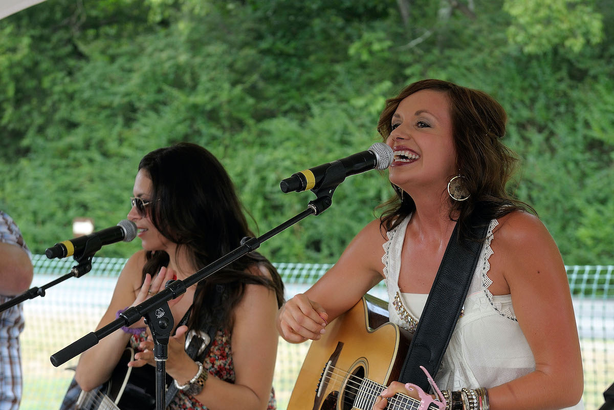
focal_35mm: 82
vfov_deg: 16.6
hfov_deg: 24.6
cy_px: 205
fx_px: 1407
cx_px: 307
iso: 200
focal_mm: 55
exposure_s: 1/125
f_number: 4
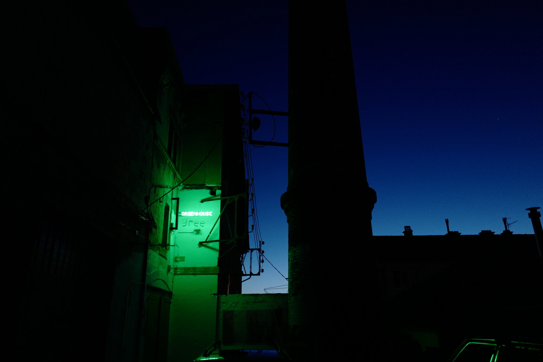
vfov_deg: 46.4
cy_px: 181
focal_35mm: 28
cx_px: 272
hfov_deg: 65.5
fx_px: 422
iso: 2500
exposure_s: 1/60
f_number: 1.7
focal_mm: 28
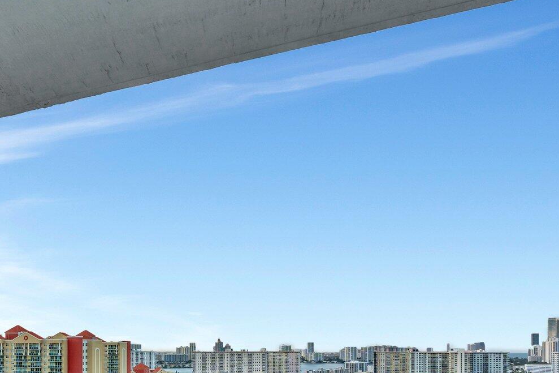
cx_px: 145
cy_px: 352
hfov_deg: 58.0
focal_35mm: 31
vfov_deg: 39.0
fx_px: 476
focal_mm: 14.8
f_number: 8
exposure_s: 1/250
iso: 500
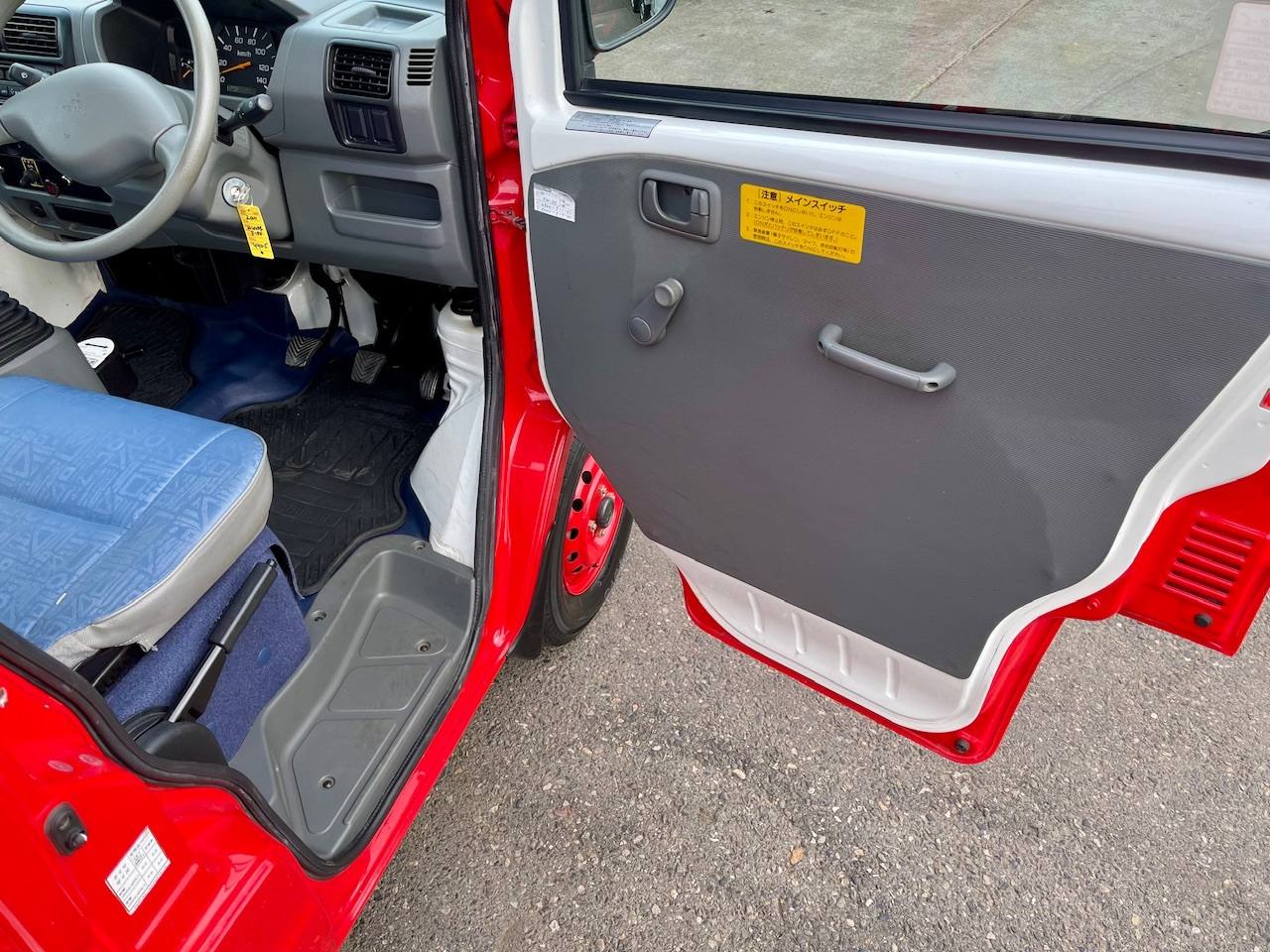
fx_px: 917
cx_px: 635
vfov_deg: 54.9
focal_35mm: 25
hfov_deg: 69.4
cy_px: 476
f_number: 1.6
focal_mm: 5.1
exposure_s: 1/205
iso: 32
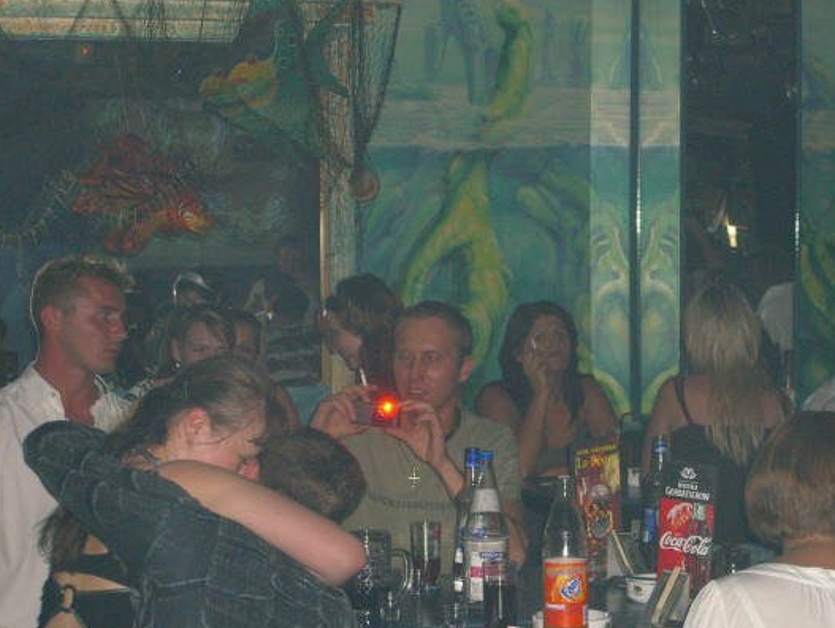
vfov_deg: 16.3
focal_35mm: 91
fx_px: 2197
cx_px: 428
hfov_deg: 21.5
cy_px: 324
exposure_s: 1/60
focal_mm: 16.6
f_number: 4.4
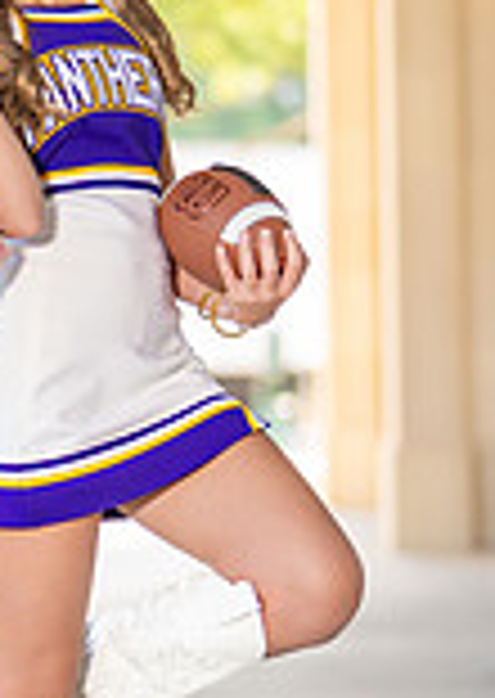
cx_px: 78
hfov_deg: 5.9
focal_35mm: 241
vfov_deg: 8.4
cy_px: 382
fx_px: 4764
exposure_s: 1/400
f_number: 1.2
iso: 100
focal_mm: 50
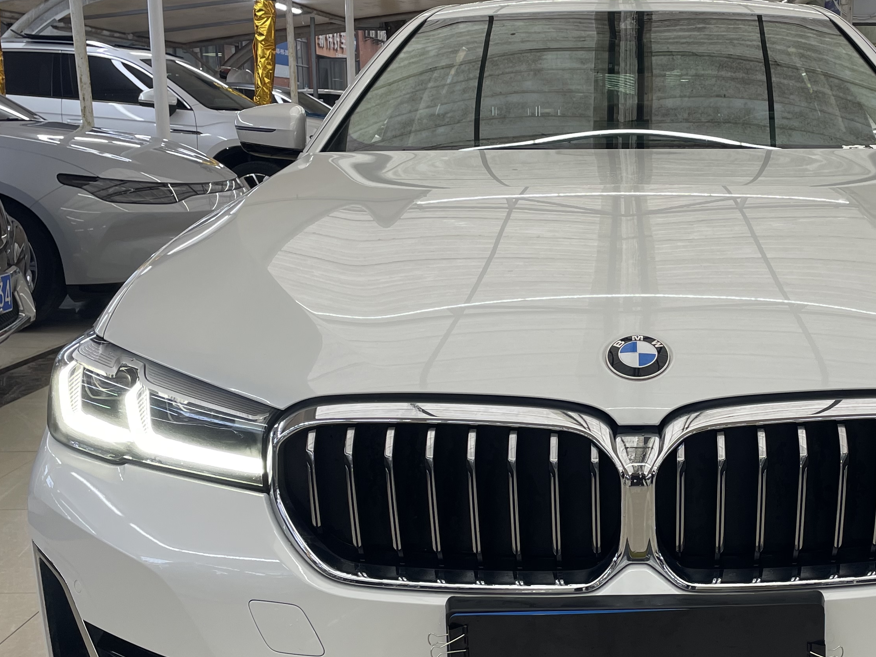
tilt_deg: -11.5
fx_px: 1190
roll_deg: -0.3
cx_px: 645
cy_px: 350
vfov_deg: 30.9
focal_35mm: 47
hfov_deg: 39.5
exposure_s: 1/98
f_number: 1.6
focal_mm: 4.2
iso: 50
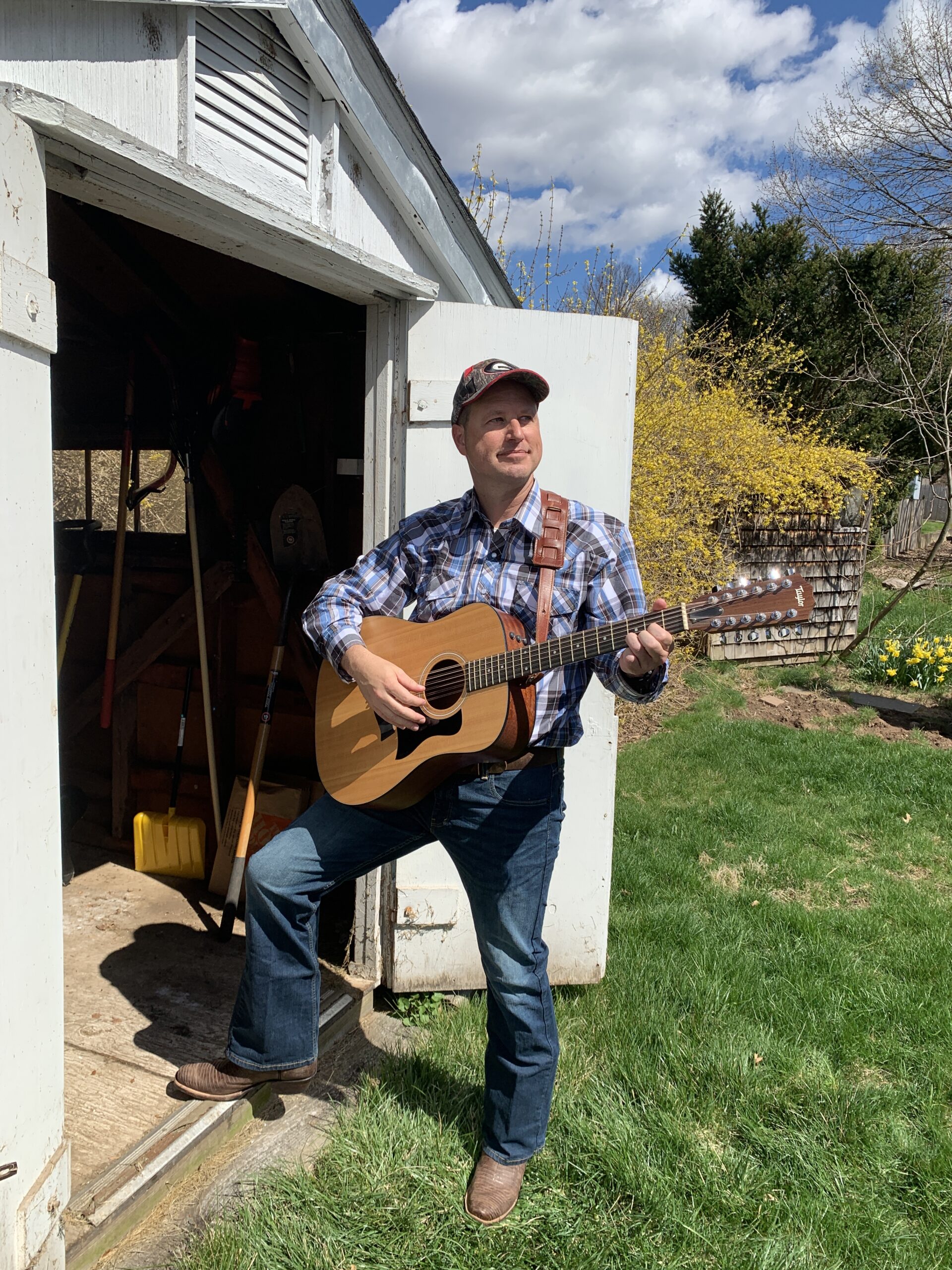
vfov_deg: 67.3
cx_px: 476
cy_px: 635
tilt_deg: -7.7
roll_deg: -2.2
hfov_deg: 53.1
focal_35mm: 26
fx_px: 953
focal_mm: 4.25
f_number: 1.8
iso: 25
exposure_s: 1/2611
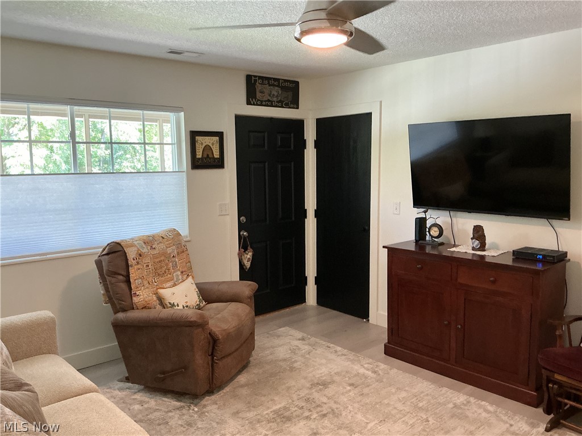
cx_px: 291
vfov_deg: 48.2
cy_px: 218
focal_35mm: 29
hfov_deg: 61.7
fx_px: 488
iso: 250
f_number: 1.8
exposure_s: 1/60
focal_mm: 3
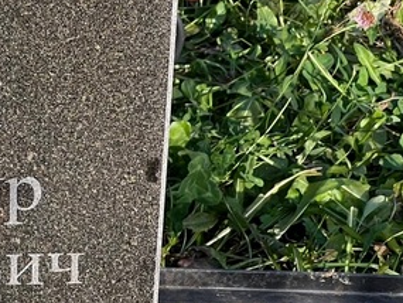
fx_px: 2516
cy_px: 159
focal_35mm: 216
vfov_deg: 6.9
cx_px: -113
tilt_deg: -25.9
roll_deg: +0.3
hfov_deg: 9.0
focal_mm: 9
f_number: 2.8
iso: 32
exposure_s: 1/333
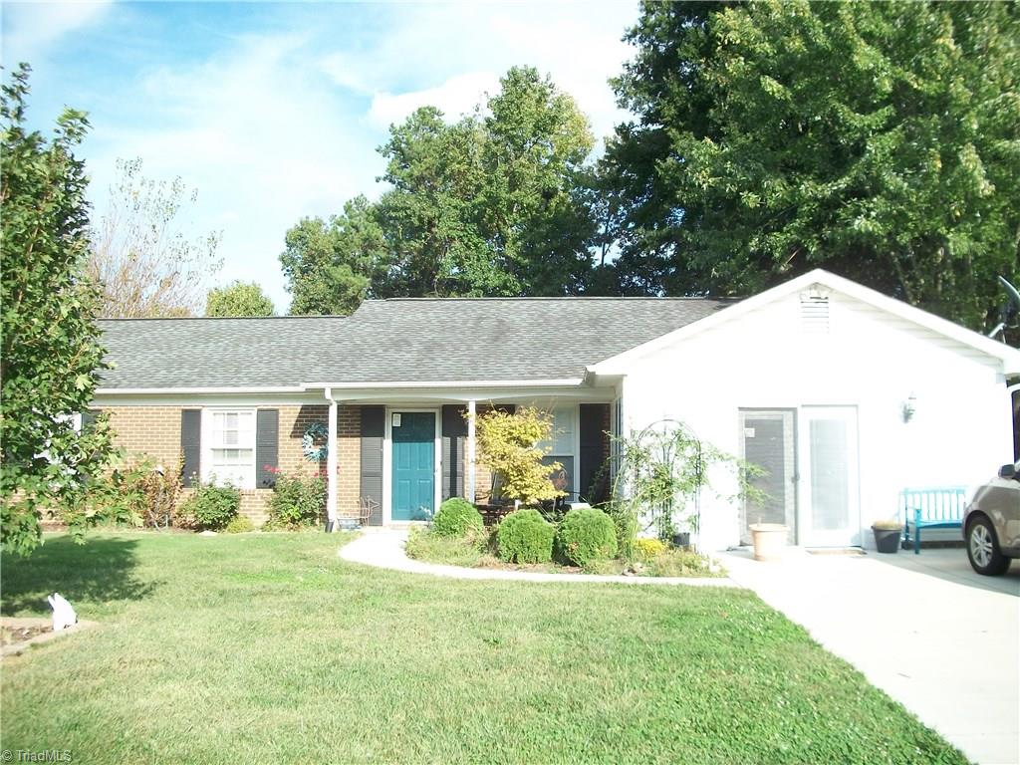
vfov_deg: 44.2
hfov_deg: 56.8
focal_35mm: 32
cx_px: 510
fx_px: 943
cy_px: 382
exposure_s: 1/500
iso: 80
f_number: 2.9
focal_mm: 5.7
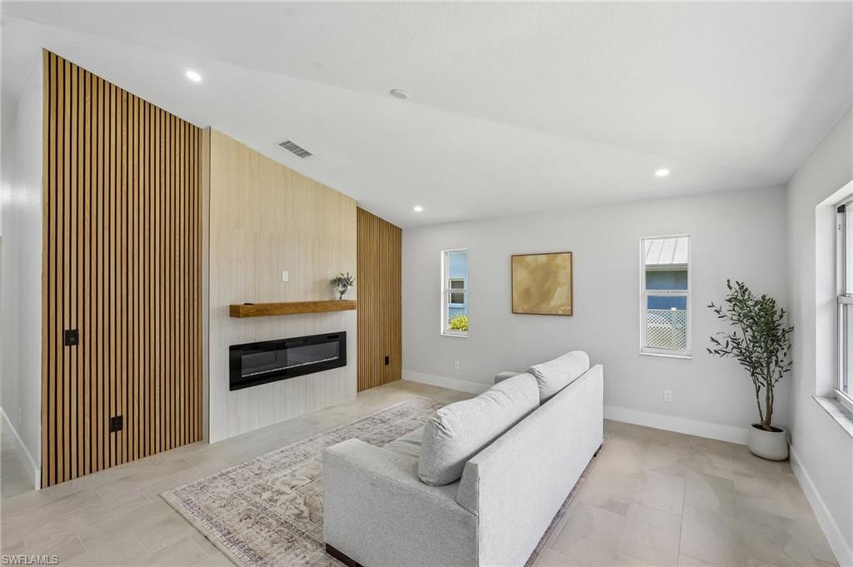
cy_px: 284
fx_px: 379
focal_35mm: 16
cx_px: 426
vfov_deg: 73.7
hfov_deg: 96.8
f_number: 8
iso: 400
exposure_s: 1/50
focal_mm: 16
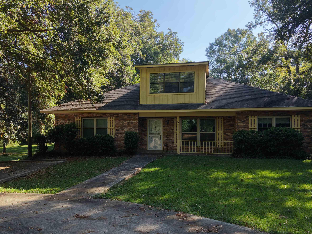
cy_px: 129
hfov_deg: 63.4
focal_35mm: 28
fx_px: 252
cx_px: 161
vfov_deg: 49.7
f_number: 1.8
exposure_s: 1/15
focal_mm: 8.67
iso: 100
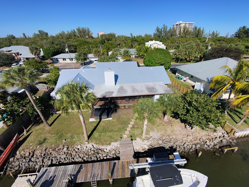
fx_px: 115
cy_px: 94
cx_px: 124
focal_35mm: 16
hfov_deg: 94.5
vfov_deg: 78.1
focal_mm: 16
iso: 102
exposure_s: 1/2662
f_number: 2.55
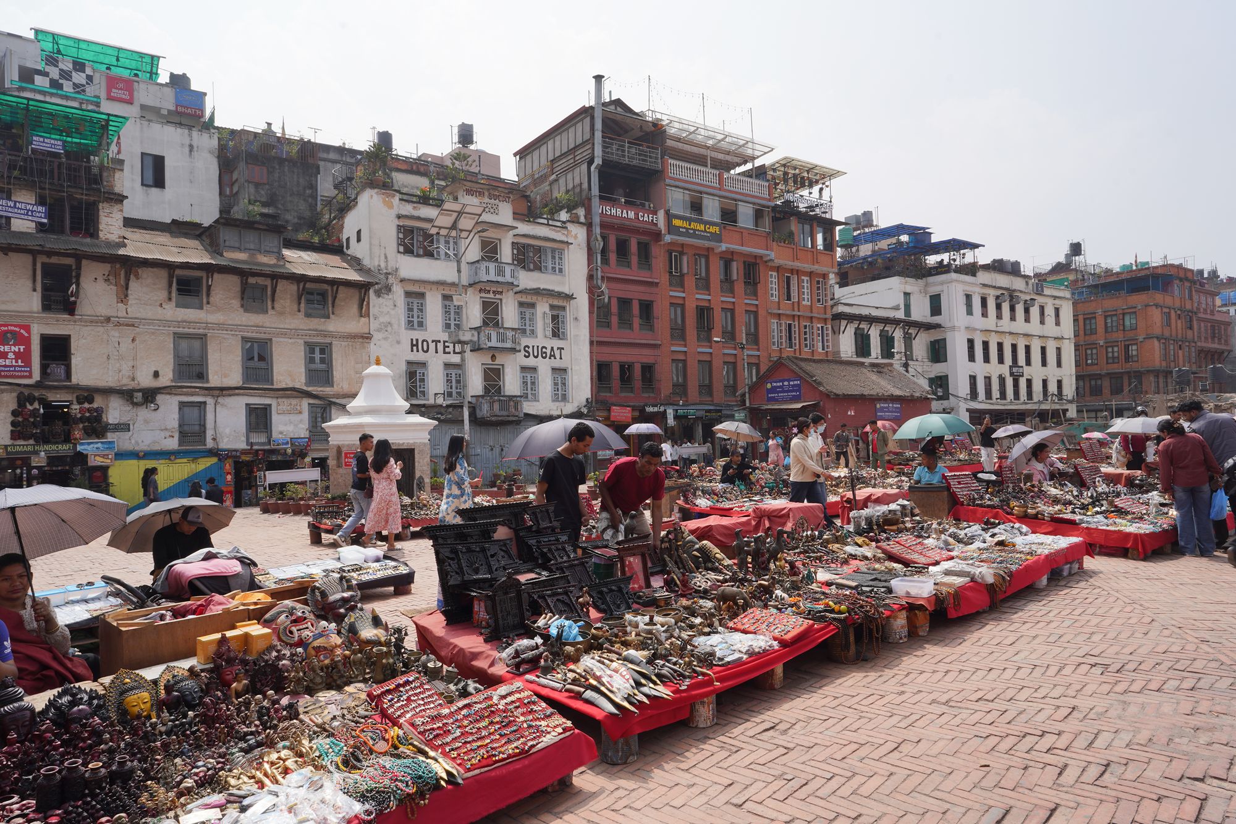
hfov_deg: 73.7
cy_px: 412
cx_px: 618
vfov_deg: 53.1
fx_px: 824
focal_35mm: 24
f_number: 14
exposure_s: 1/125
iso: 100
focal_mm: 24
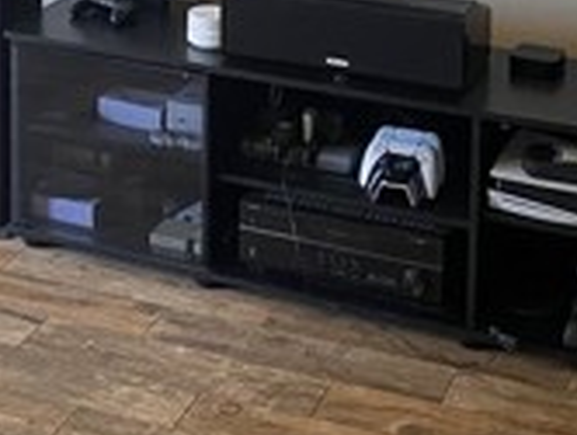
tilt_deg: -7.7
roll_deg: -0.1
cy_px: -223
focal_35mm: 100
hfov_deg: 19.2
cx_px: 49
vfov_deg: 13.9
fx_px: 1669
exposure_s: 1/63
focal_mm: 4.25
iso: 125
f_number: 1.8
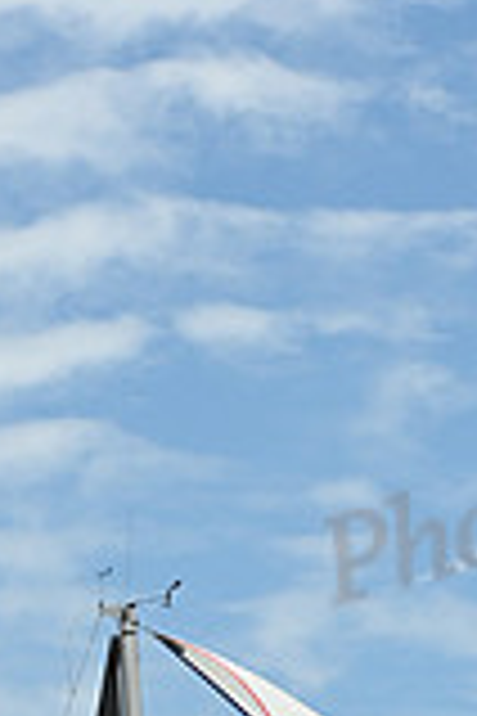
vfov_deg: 5.6
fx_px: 7234
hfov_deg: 3.8
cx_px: 92
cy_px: 1202
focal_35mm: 364
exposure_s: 1/1000
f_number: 9
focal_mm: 100
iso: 320
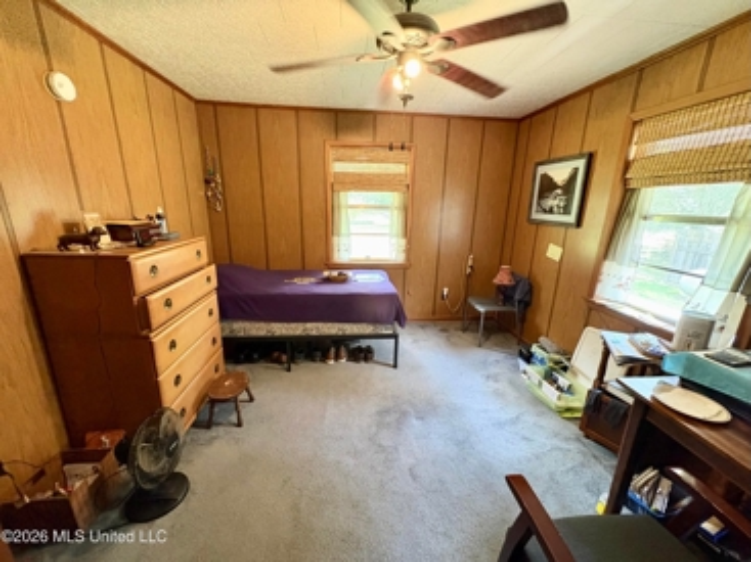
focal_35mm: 14
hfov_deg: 102.1
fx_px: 304
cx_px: 376
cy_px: 281
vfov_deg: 85.6
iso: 1000
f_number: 2.2
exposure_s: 1/60
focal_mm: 2.22
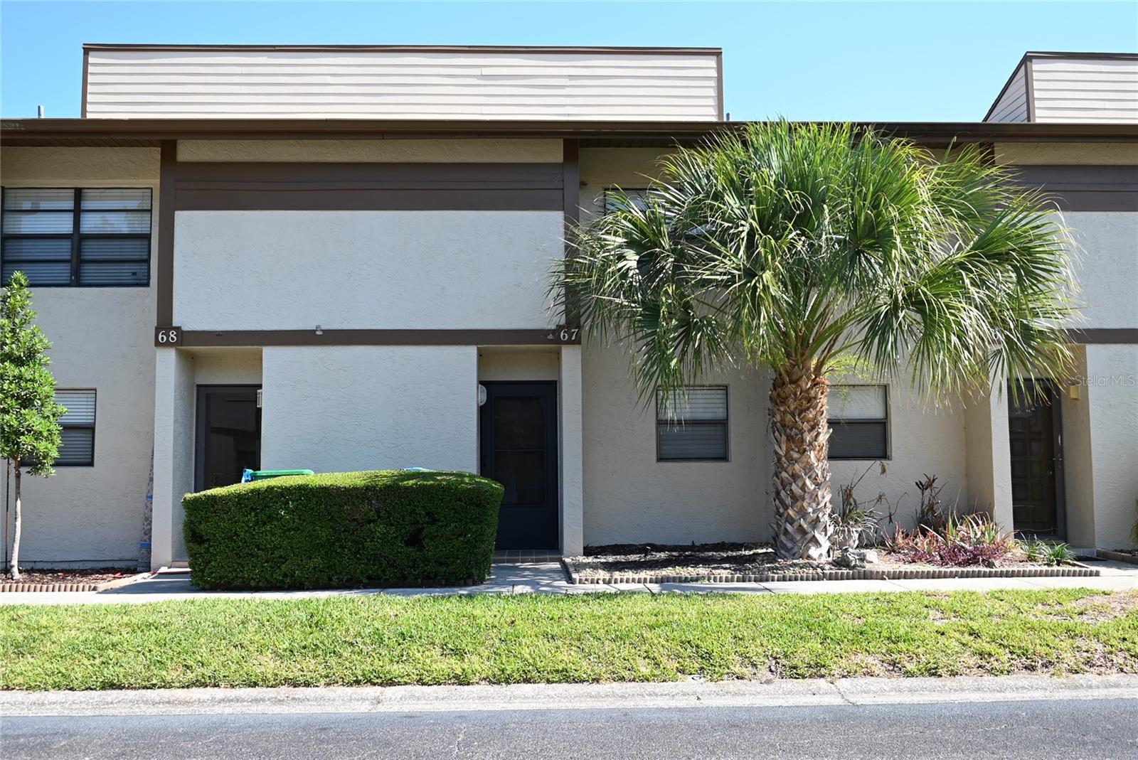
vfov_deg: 40.0
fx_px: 1044
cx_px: 569
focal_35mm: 33
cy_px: 380
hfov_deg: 57.2
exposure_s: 1/250
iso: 110
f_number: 5.6
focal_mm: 22
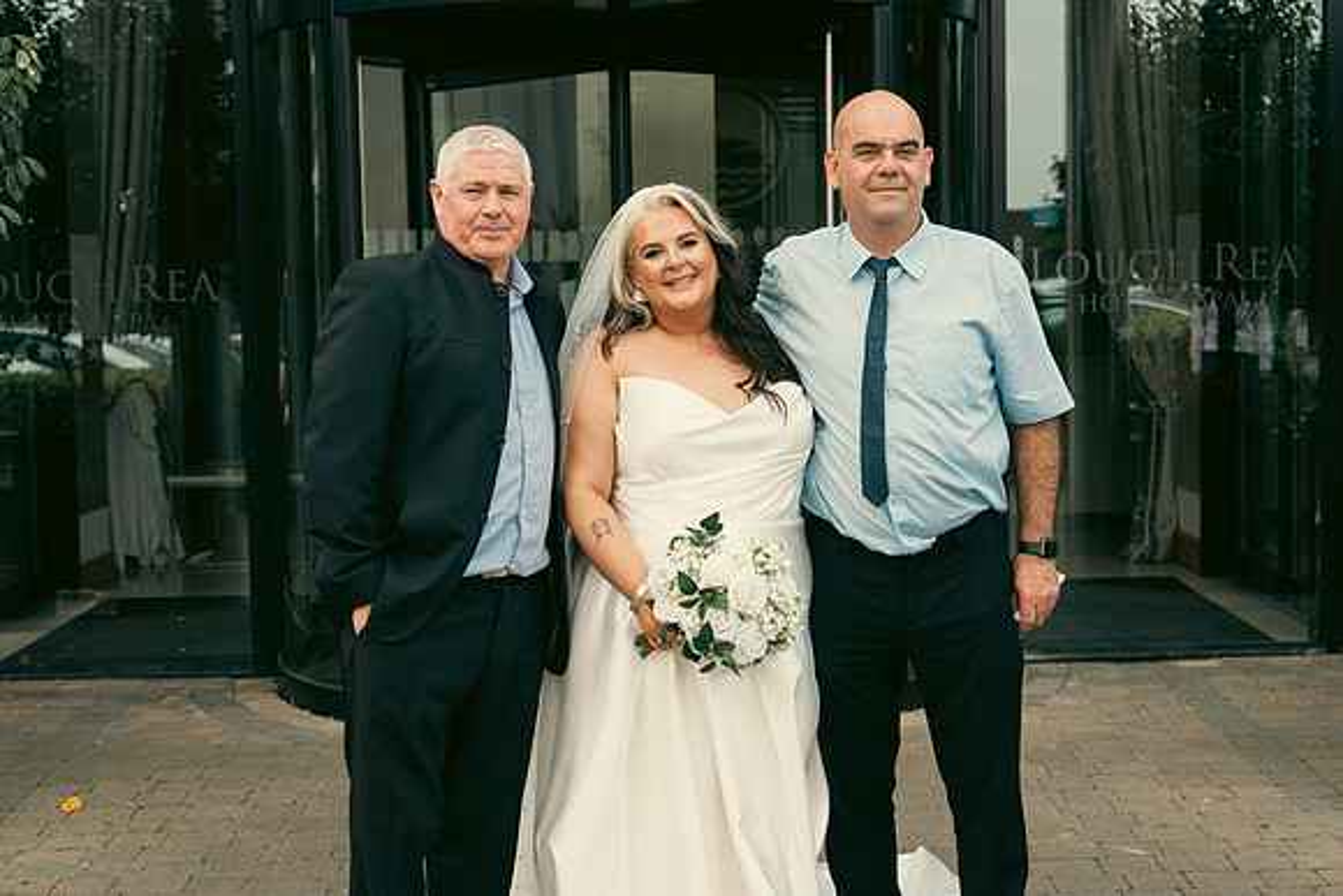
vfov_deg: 21.6
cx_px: 672
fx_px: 2351
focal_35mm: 63
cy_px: 448
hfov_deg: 31.9
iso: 160
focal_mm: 63
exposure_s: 1/250
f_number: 5
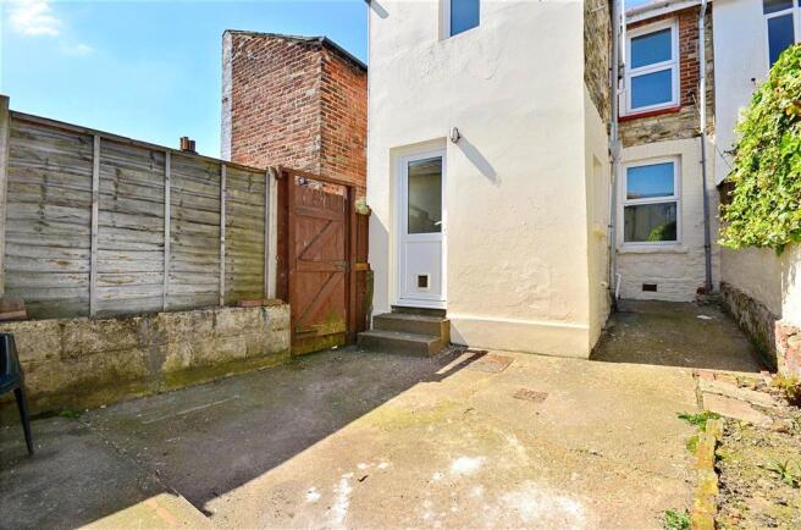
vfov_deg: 77.0
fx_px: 333
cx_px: 400
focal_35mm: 15
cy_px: 265
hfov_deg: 100.5
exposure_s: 1/200
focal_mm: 10
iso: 200
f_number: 14
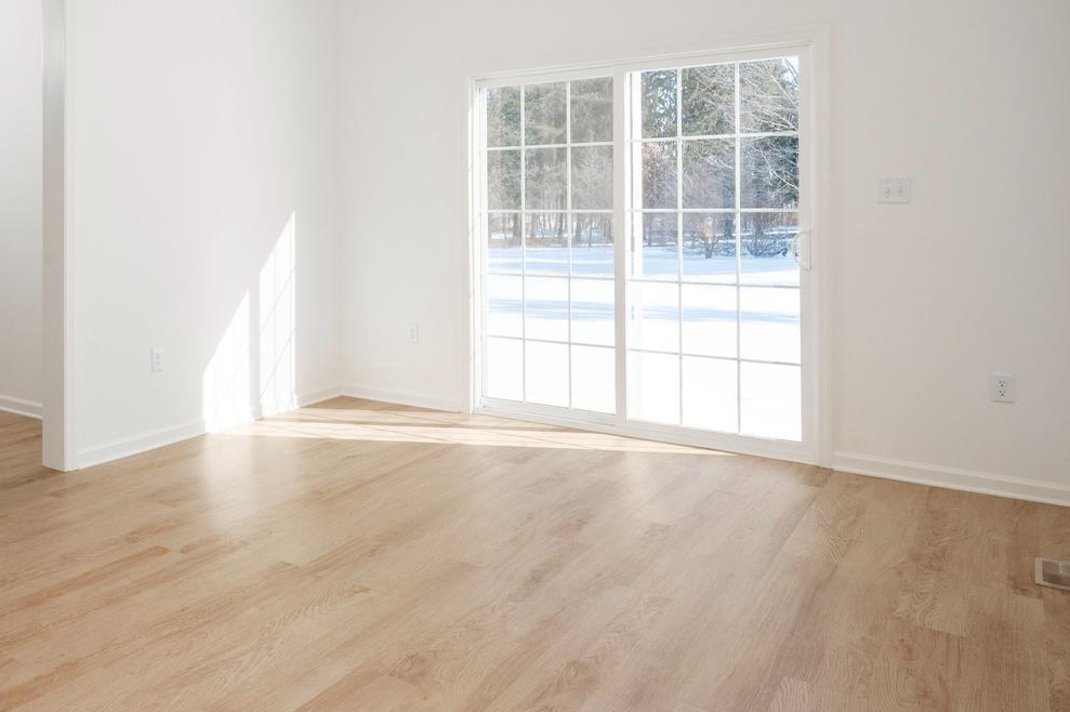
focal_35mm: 30
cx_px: 285
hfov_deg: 59.1
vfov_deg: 42.8
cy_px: 225
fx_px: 892
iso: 320
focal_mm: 14.5
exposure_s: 1/100
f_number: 13
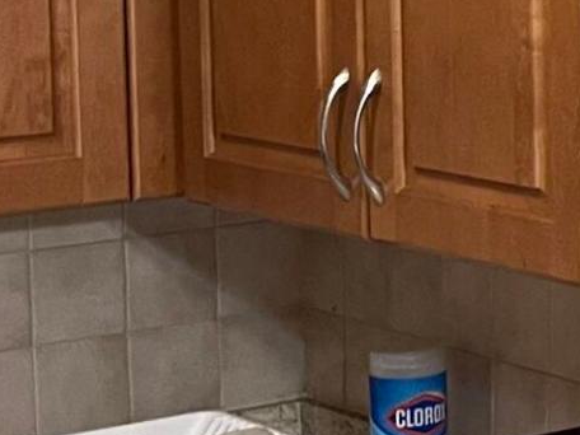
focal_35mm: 158
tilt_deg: -5.8
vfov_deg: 9.3
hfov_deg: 11.2
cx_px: 1194
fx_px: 2647
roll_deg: -0.7
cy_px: -37
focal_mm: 5.1
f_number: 1.6
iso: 200
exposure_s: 1/60
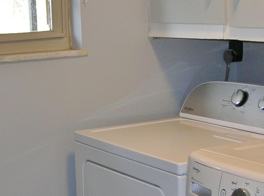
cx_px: 147
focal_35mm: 89
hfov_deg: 22.1
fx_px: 677
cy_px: 79
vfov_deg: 16.5
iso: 50
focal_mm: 6
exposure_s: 1/30
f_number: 2.7
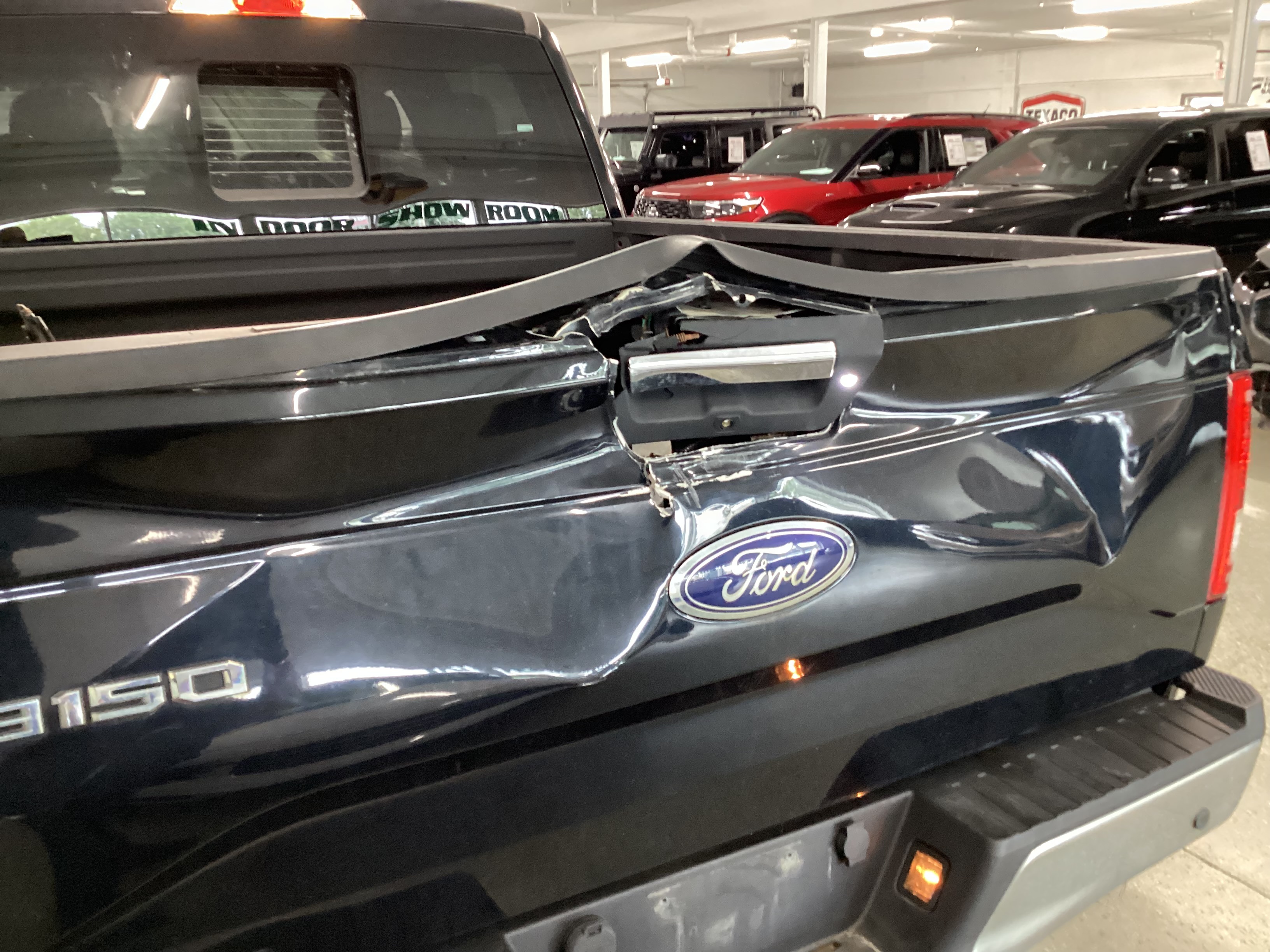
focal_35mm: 31
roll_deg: -0.9
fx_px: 1137
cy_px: 476
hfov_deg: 58.4
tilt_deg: -19.8
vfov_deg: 45.4
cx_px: 635
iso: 320
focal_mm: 3.3
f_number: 2.4
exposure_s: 1/30
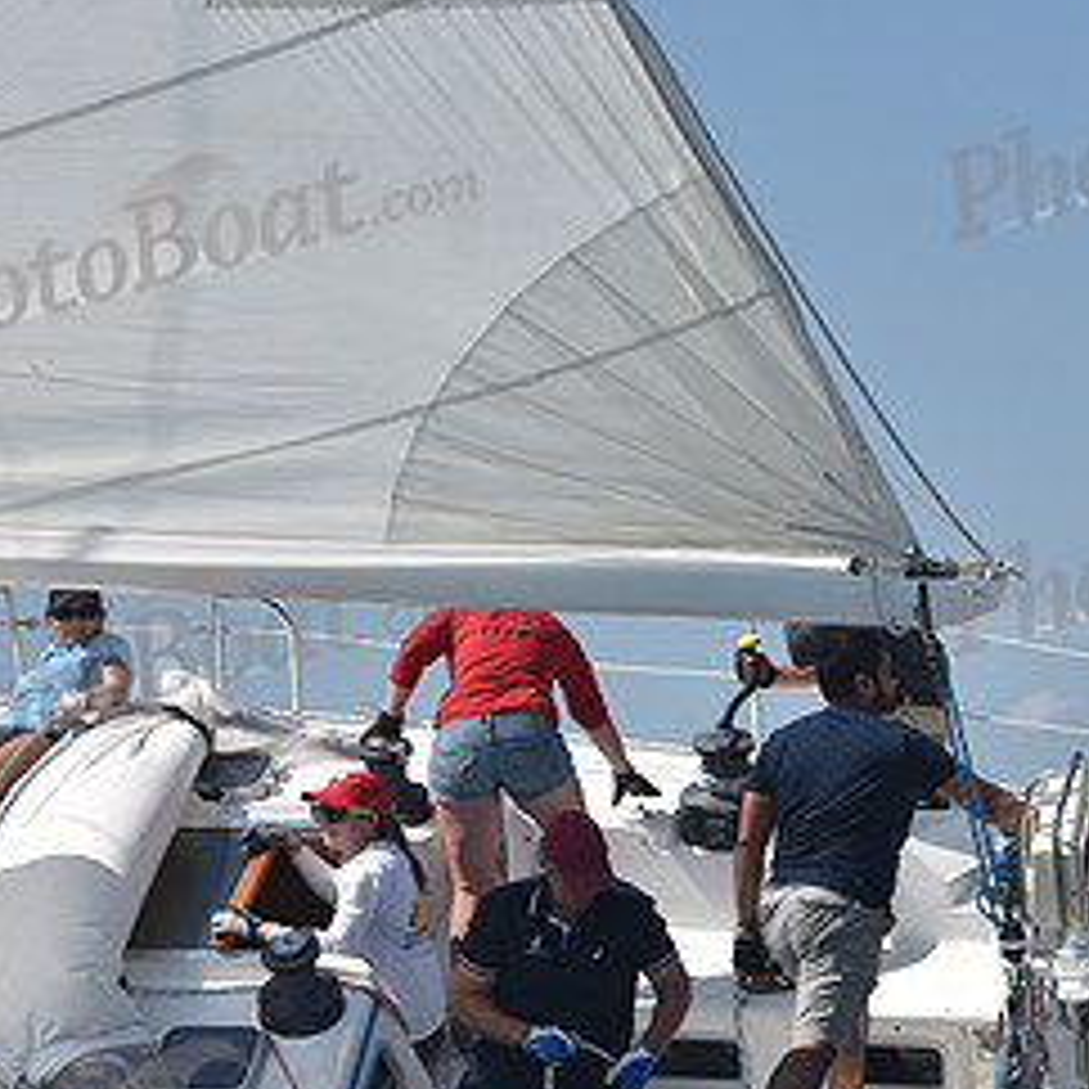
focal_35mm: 204
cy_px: 835
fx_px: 7261
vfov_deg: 8.6
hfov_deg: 8.6
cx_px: 716
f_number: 5.6
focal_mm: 100
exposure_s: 1/1000
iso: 250
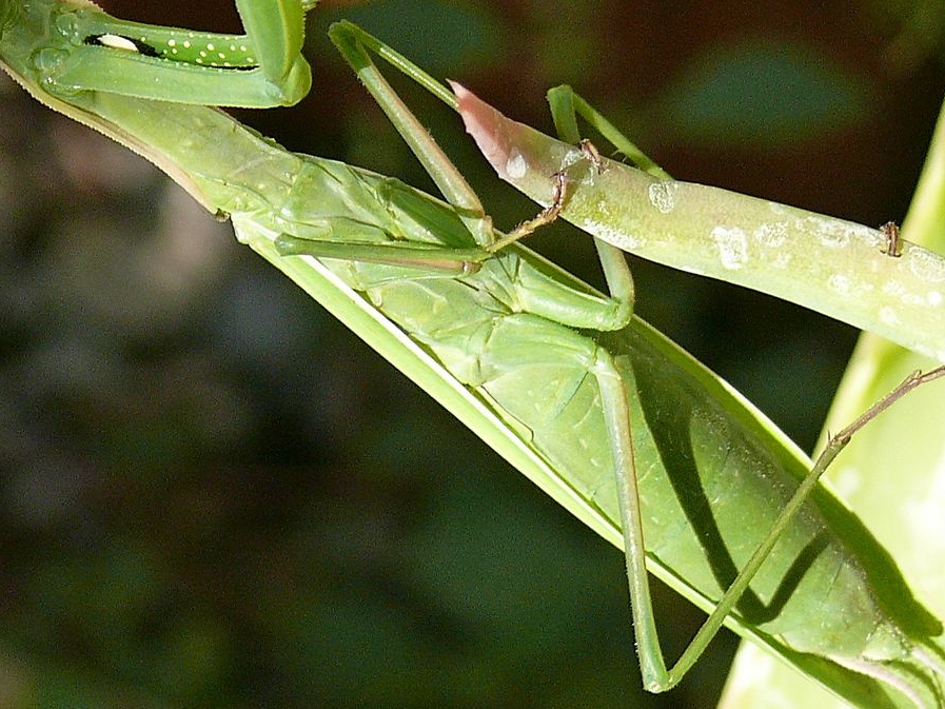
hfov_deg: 8.3
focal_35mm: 239
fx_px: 6525
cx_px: 407
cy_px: 178
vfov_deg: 6.2
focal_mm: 28.2
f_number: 4.5
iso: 100
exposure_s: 1/250
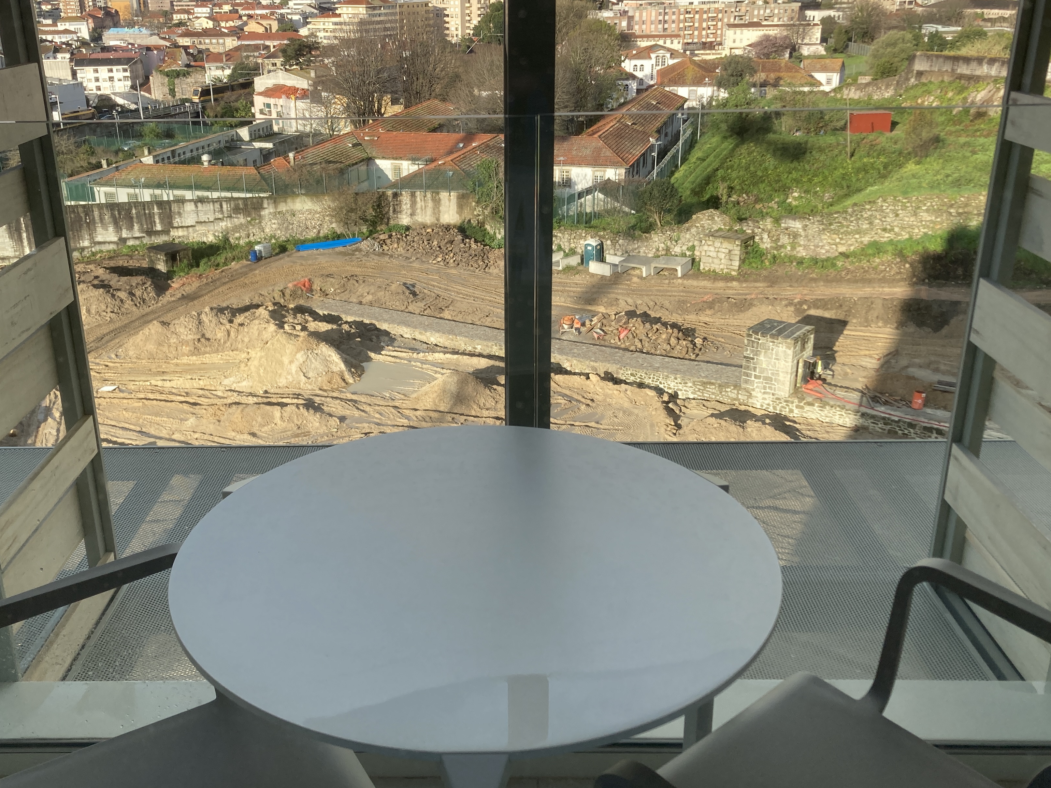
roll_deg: +1.0
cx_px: 478
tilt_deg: -21.1
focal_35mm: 35
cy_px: 393
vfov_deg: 40.7
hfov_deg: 52.6
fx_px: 1063
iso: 20
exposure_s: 1/501
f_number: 1.8
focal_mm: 3.99
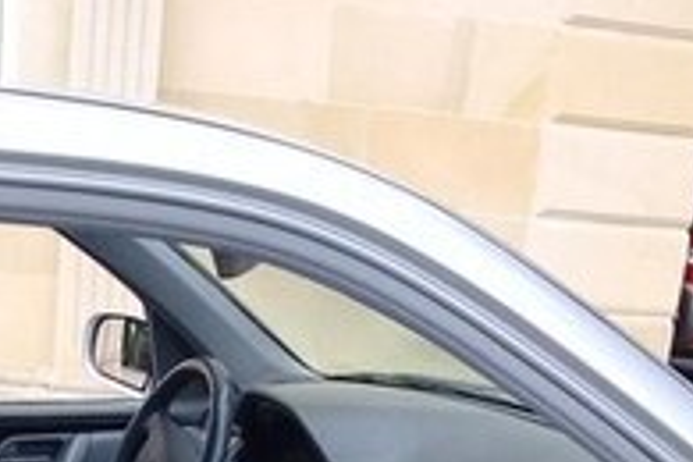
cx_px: 203
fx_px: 1578
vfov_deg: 15.1
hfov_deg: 24.6
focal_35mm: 82
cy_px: 753
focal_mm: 3.3
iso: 50
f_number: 2.2
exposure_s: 1/228
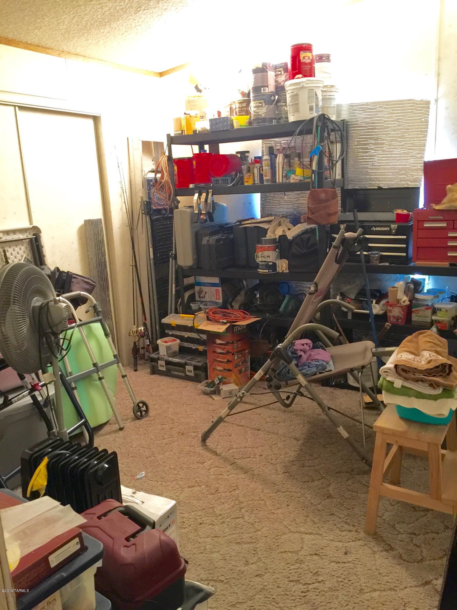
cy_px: 305
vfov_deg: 61.7
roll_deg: +2.2
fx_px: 510
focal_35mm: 29
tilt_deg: -12.5
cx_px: 228
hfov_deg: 48.2
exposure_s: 1/8
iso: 125
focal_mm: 4.15
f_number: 2.2
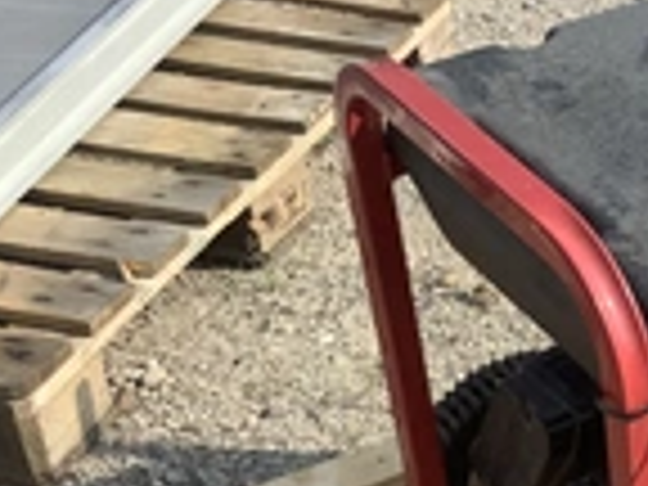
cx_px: 886
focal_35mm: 86
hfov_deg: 20.4
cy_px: 351
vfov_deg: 17.1
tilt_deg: -34.9
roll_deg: -0.7
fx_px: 1610
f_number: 2.4
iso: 25
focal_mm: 3.3
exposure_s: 1/1148
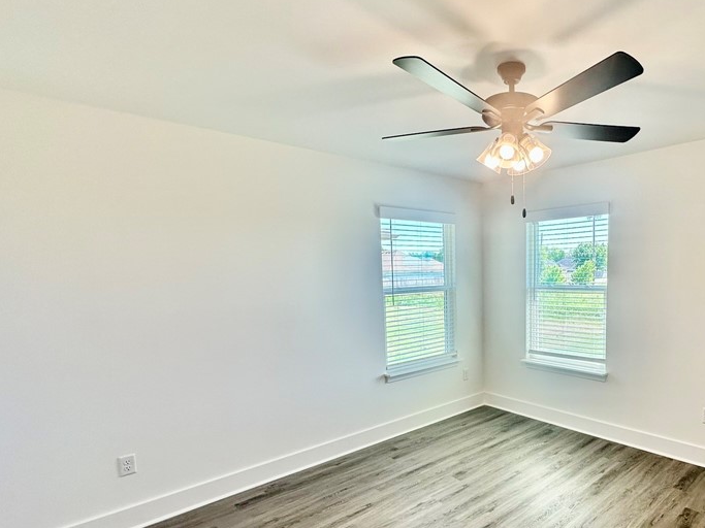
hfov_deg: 75.4
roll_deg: +0.6
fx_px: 428
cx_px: 493
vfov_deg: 62.9
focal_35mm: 21
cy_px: 316
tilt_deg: -5.8
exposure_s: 1/120
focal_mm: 2.22
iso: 40
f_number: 2.2
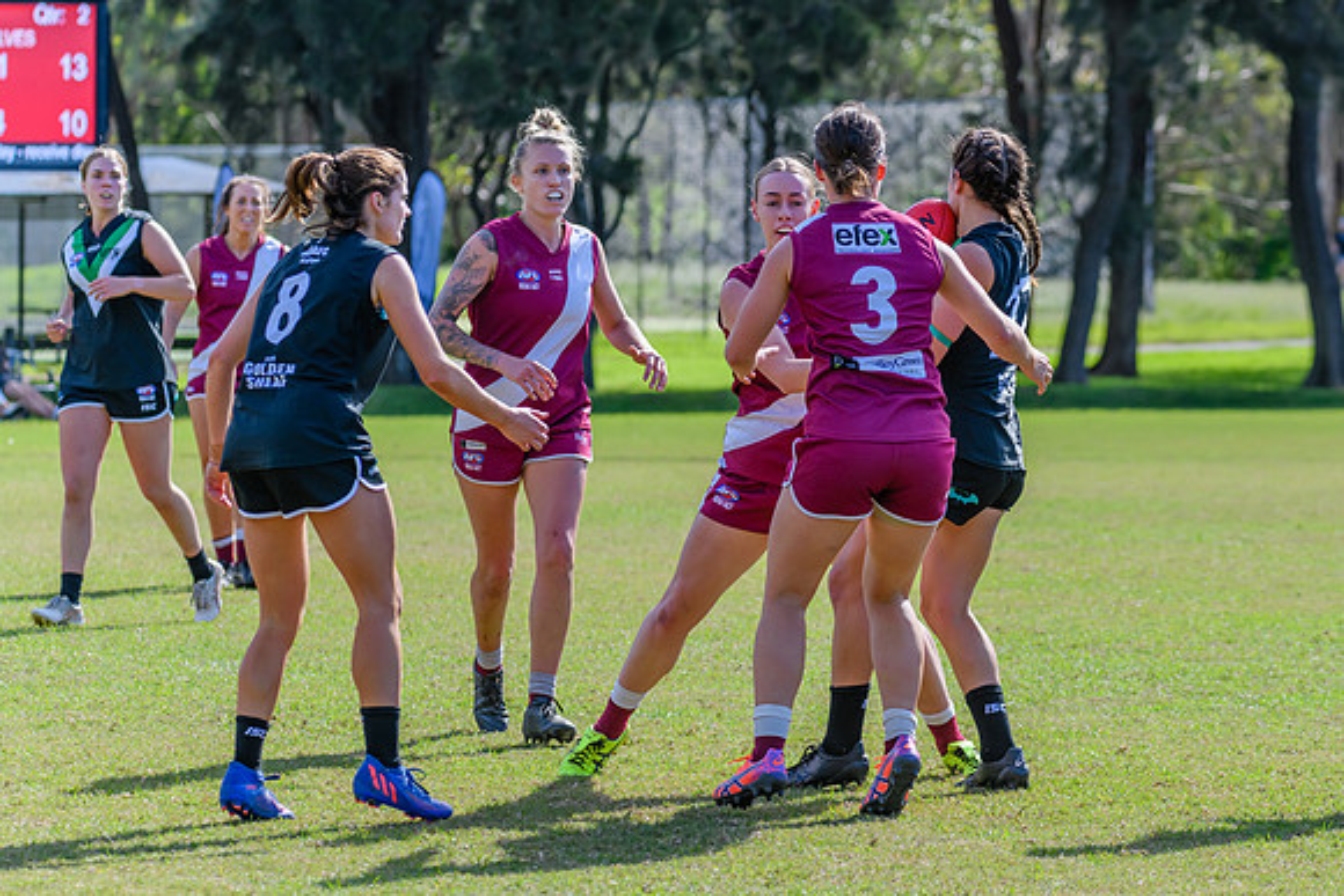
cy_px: 577
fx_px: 8290
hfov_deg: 9.3
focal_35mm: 222
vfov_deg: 6.2
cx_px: 878
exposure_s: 1/1250
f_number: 7.1
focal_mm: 170
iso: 800
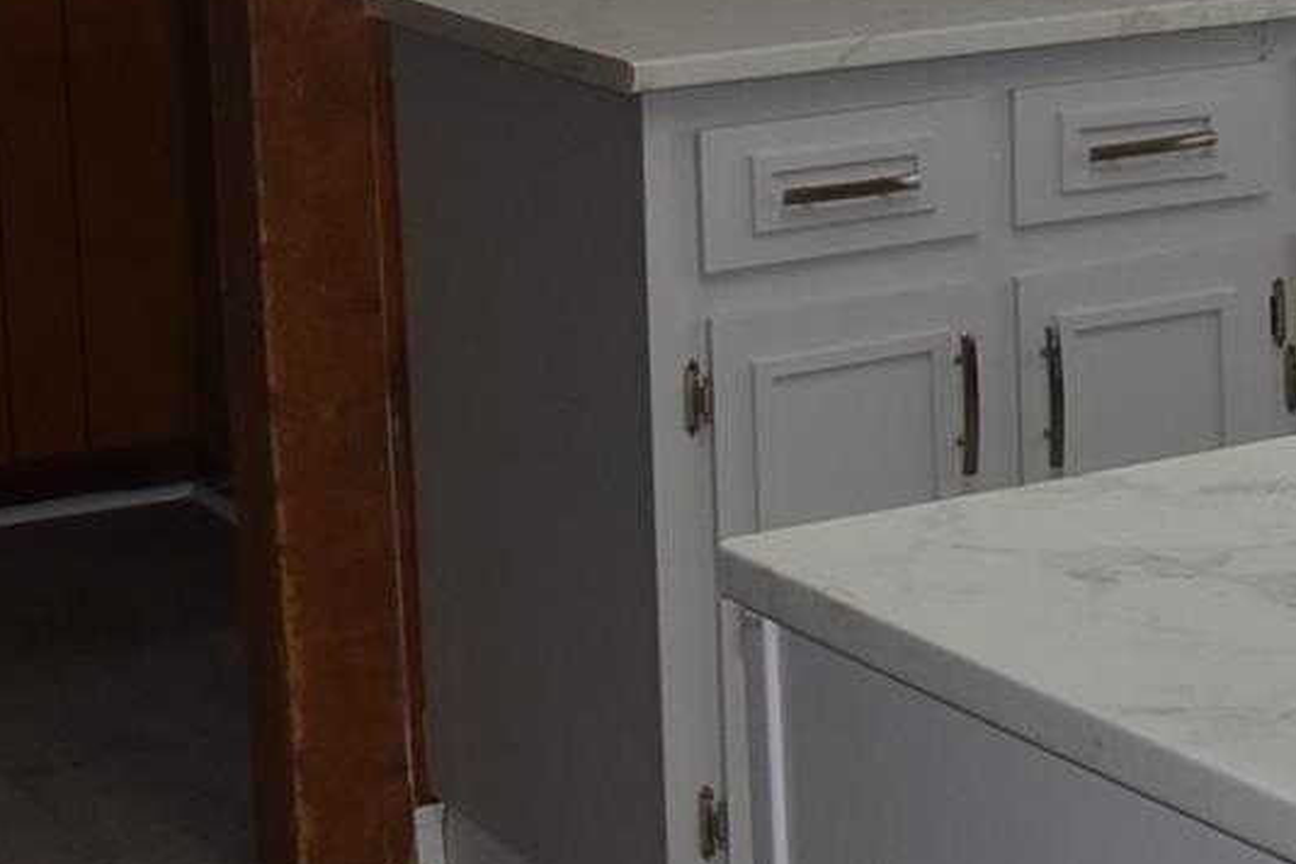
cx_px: 1878
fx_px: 4353
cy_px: -316
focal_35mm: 121
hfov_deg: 15.7
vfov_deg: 11.0
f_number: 5.6
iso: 360
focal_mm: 21
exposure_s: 1/125
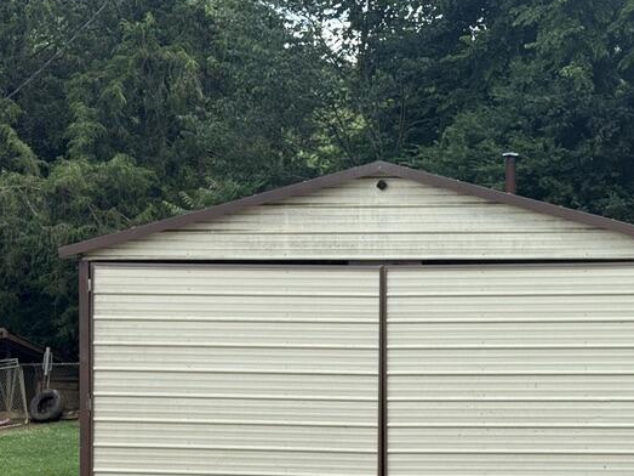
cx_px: 418
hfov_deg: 20.8
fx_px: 1721
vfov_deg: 15.6
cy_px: 370
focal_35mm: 94
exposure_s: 1/1883
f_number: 1.78
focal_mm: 6.76
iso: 80
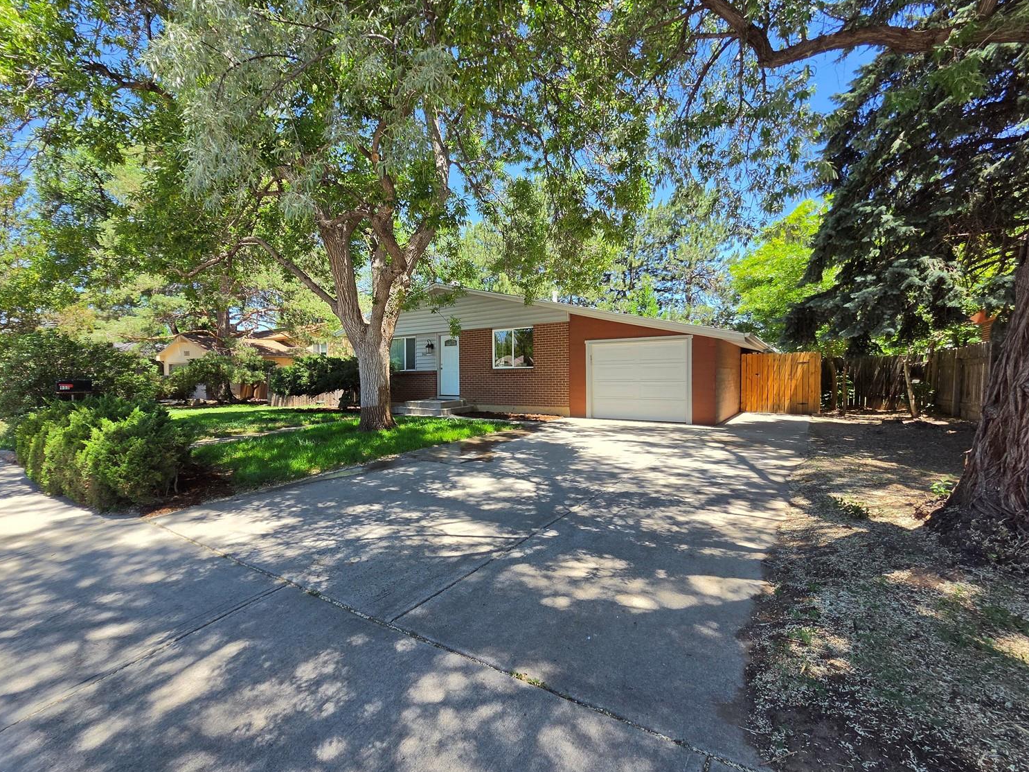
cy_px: 386
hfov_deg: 101.9
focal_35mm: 14
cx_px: 483
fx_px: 416
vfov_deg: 85.7
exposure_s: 1/1000
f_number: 2.2
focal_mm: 2.2
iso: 100
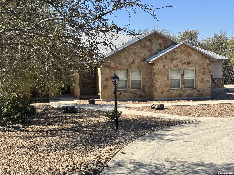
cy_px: 88
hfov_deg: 39.7
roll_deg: +0.9
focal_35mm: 48
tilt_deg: -4.6
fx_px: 324
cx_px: 117
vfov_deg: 30.3
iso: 64
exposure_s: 1/3817
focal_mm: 6.76
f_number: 1.78
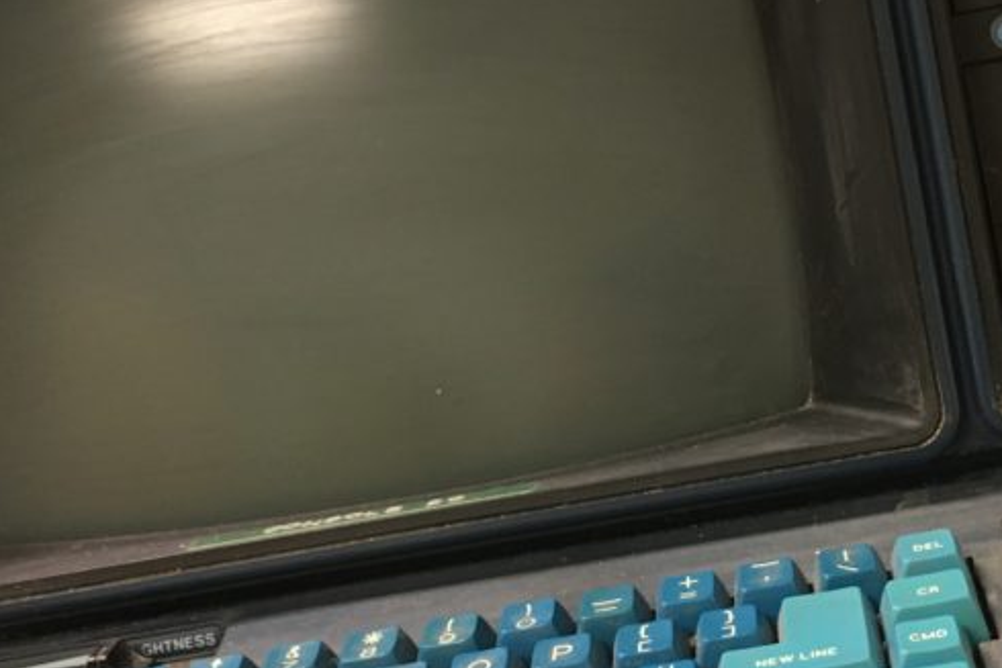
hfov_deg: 31.5
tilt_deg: -10.9
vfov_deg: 21.6
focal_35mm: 63
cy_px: 315
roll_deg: +10.0
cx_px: 714
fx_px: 1754
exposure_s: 1/33
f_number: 2.2
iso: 160
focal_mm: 4.15
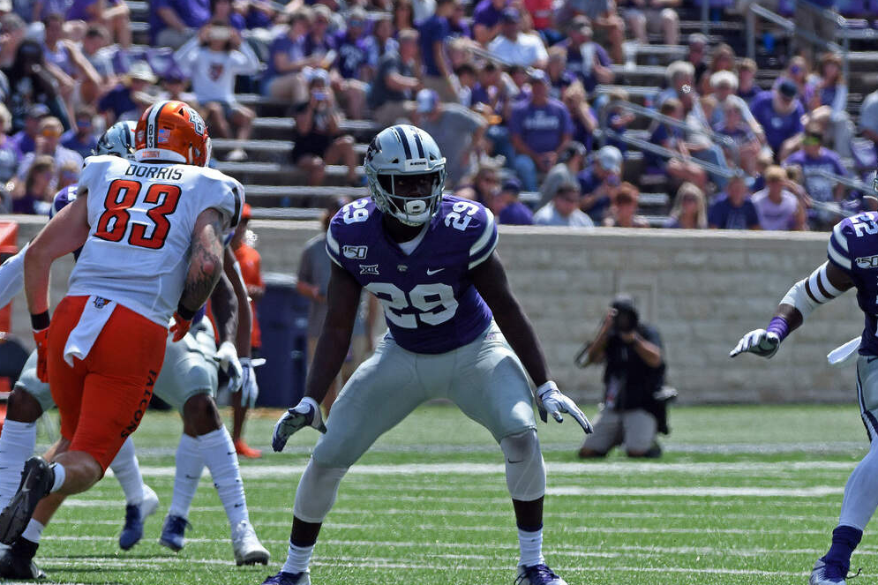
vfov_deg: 2.5
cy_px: 341
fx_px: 13679
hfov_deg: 3.7
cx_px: 424
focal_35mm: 561
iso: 400
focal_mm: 310
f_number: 6.3
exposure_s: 1/1000
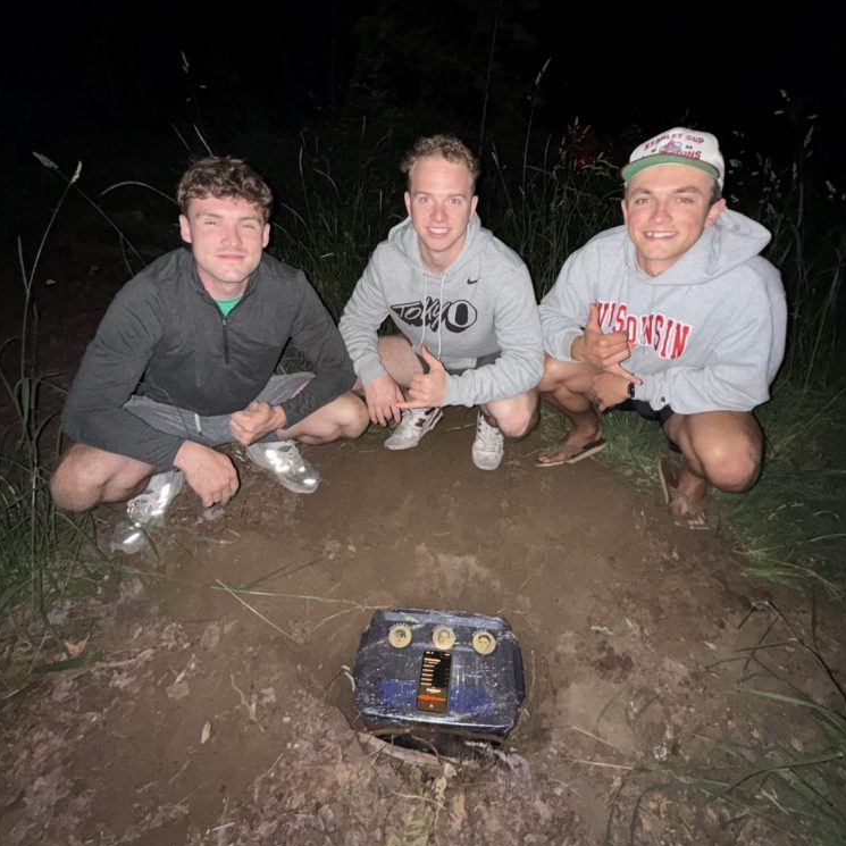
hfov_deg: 84.0
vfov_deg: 83.1
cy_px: 343
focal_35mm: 17
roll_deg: -1.9
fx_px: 470
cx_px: 432
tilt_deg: -22.5
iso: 200
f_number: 2.2
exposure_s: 1/16
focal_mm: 2.22
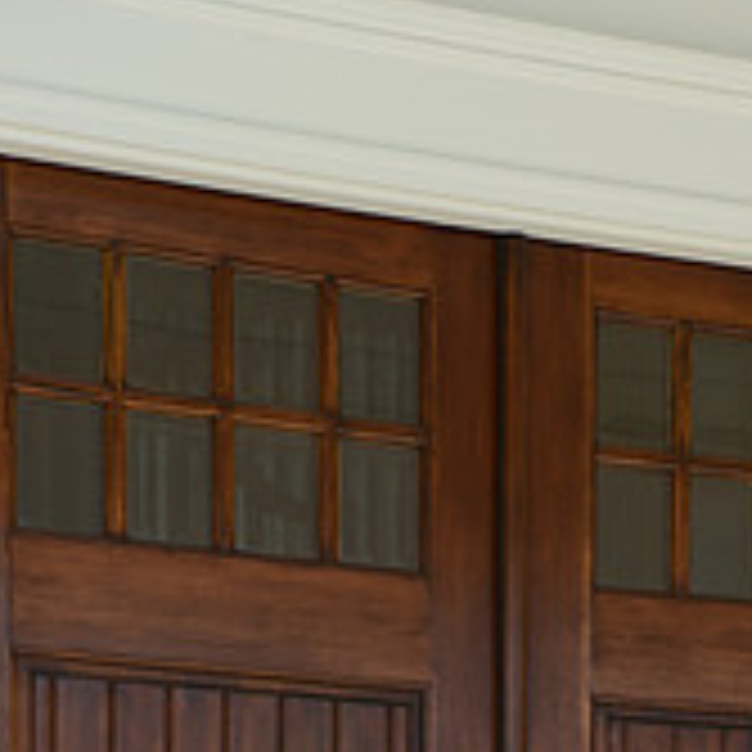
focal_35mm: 130
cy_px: 1220
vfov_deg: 12.6
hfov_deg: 13.4
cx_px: 529
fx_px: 3195
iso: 160
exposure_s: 1/160
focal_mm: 44
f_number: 7.1
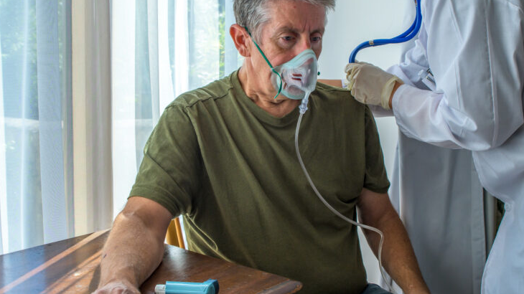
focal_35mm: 43
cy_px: 129
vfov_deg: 27.7
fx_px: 597
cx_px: 271
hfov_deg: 47.4
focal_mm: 26
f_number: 8
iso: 200
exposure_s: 1/125
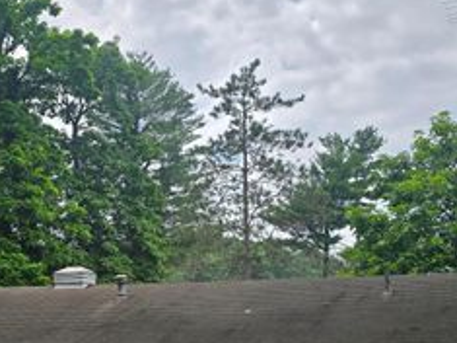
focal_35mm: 49
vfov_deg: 29.3
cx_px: 138
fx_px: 647
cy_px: 248
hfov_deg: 38.3
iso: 12
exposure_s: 1/1078
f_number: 1.7
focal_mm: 6.3
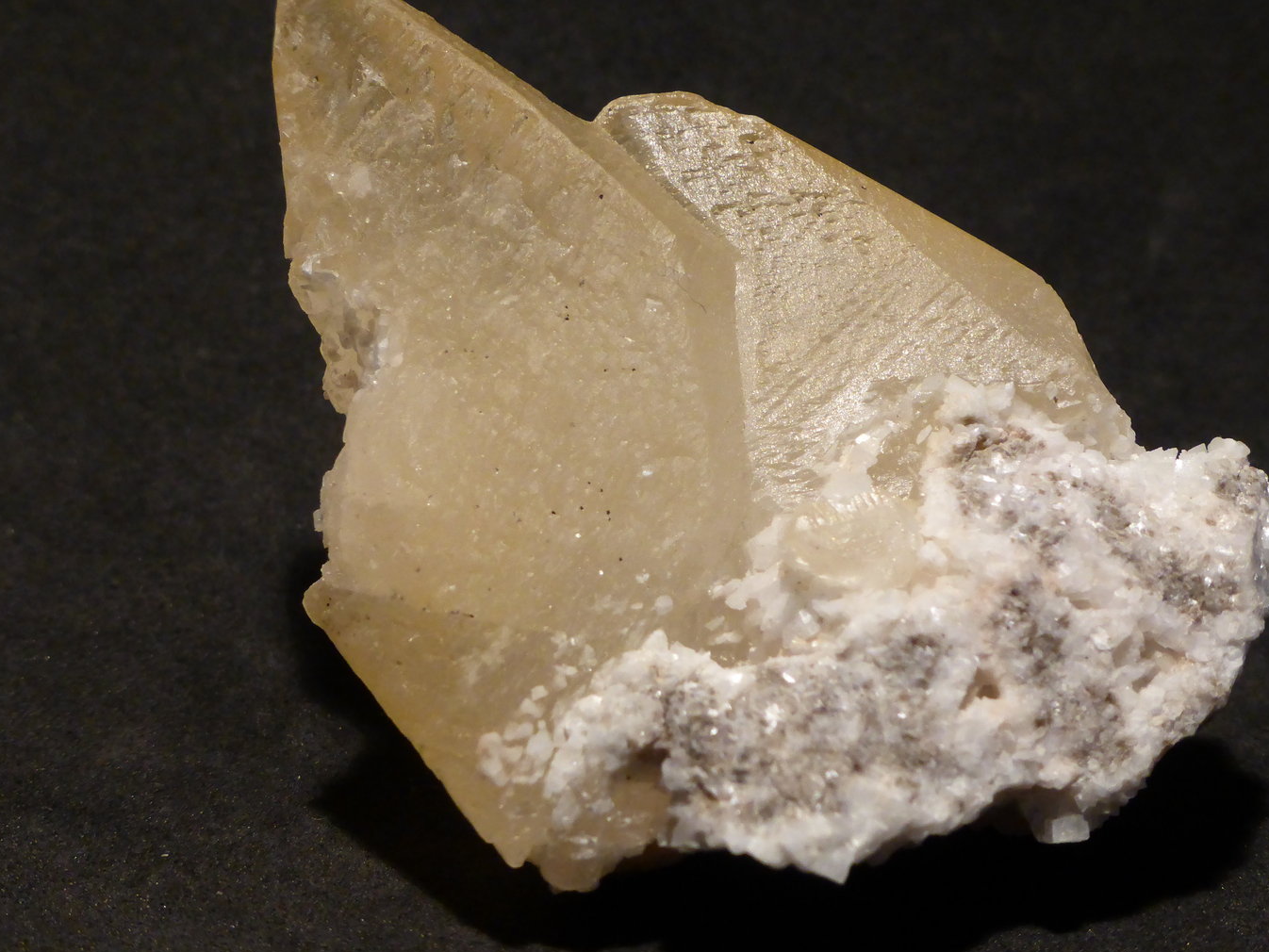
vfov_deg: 18.0
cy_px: 422
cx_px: 717
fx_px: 3007
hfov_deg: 23.8
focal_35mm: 82
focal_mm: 11.7
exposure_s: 1/30
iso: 400
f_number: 4.9
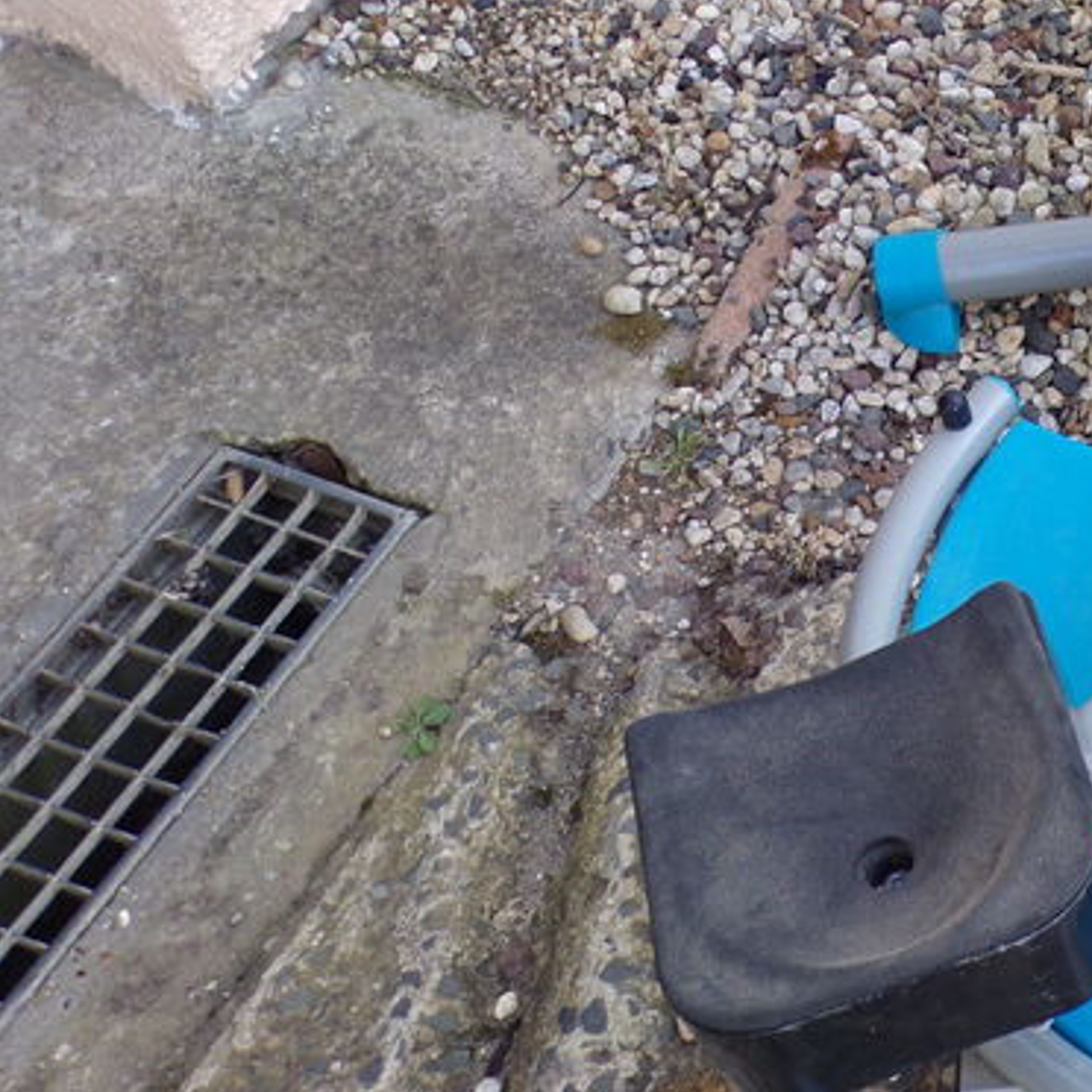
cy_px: 619
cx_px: 1371
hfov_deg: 26.2
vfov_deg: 30.0
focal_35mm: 57
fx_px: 2034
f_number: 4.3
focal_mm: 4.3
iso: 80
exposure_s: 1/70
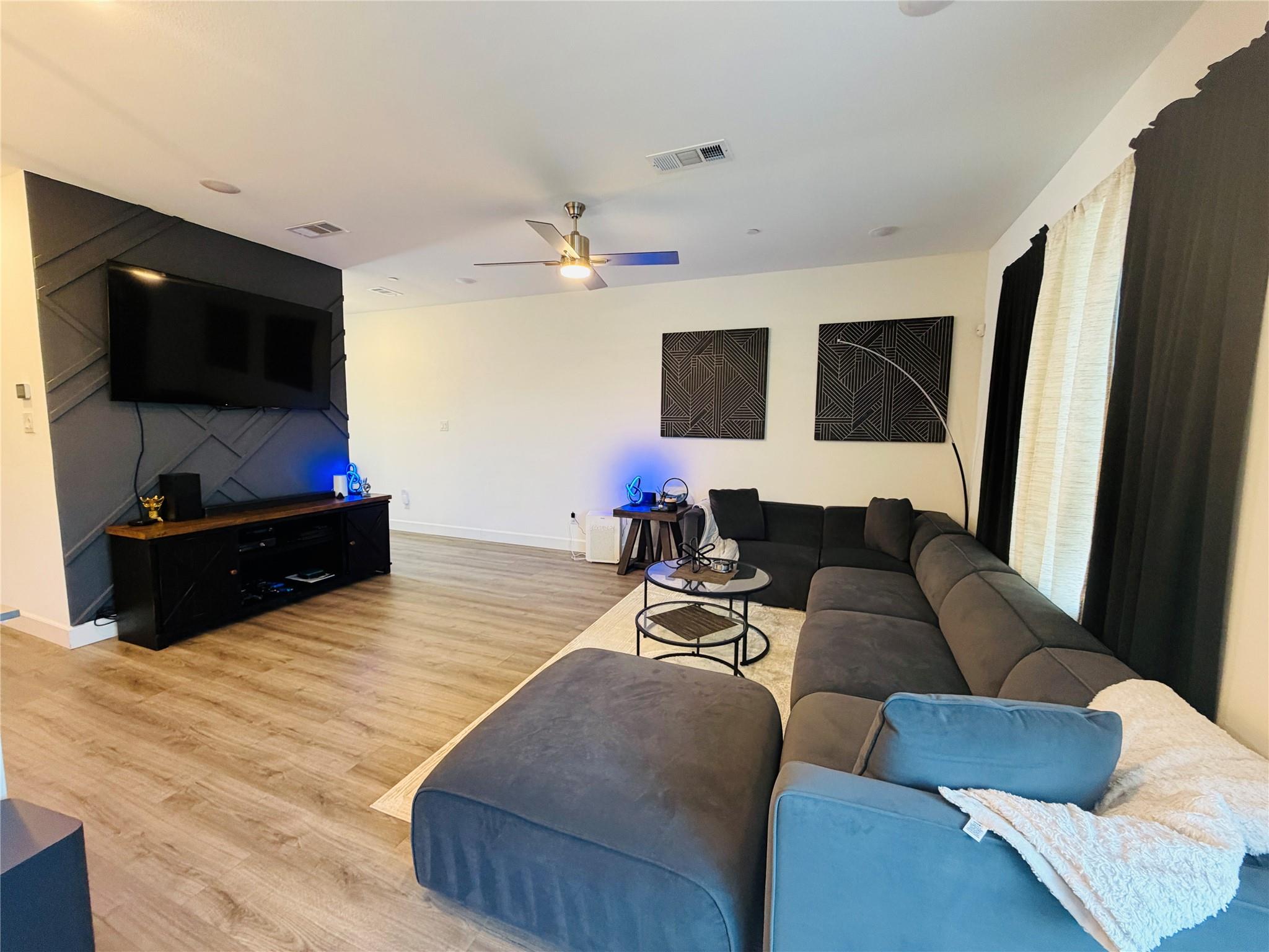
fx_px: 513
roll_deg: -0.3
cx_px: 634
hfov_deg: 102.1
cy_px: 476
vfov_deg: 85.7
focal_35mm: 14
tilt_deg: -5.4
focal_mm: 2.22
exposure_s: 1/60
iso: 250
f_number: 2.2
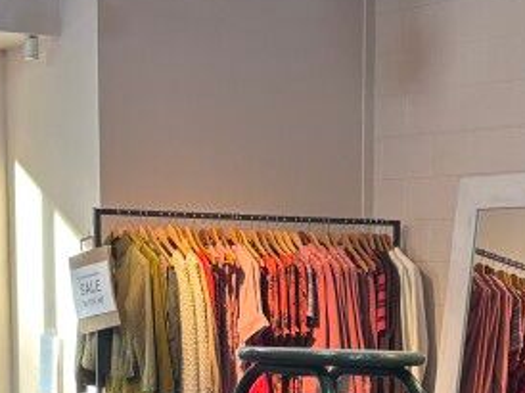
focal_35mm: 114
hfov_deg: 17.2
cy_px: 497
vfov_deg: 12.6
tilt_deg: -7.4
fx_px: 1727
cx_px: 383
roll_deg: -0.8
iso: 100
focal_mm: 5.96
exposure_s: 1/100
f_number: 1.6
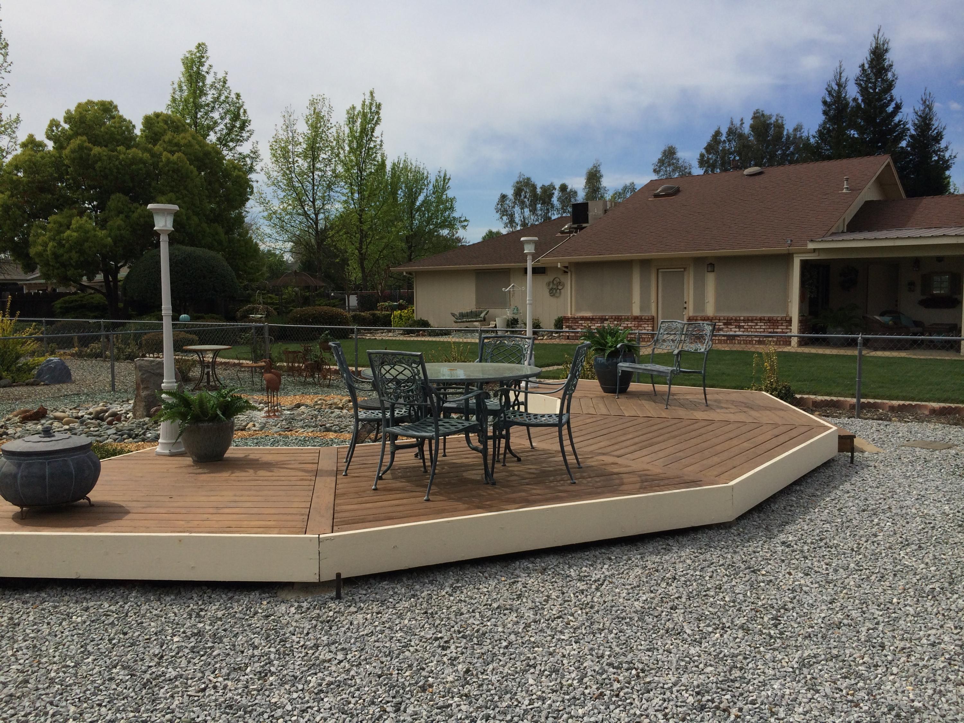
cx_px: 482
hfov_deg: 60.0
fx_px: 835
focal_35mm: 30
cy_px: 362
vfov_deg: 46.8
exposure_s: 1/3731
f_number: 2.2
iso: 40
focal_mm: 4.12
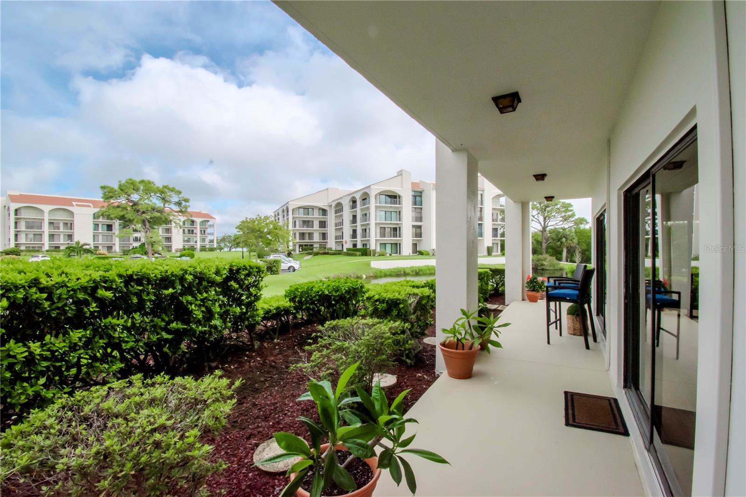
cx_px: 373
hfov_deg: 100.4
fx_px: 311
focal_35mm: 15
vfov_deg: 77.3
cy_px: 248
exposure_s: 1/400
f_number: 20
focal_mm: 10
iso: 800
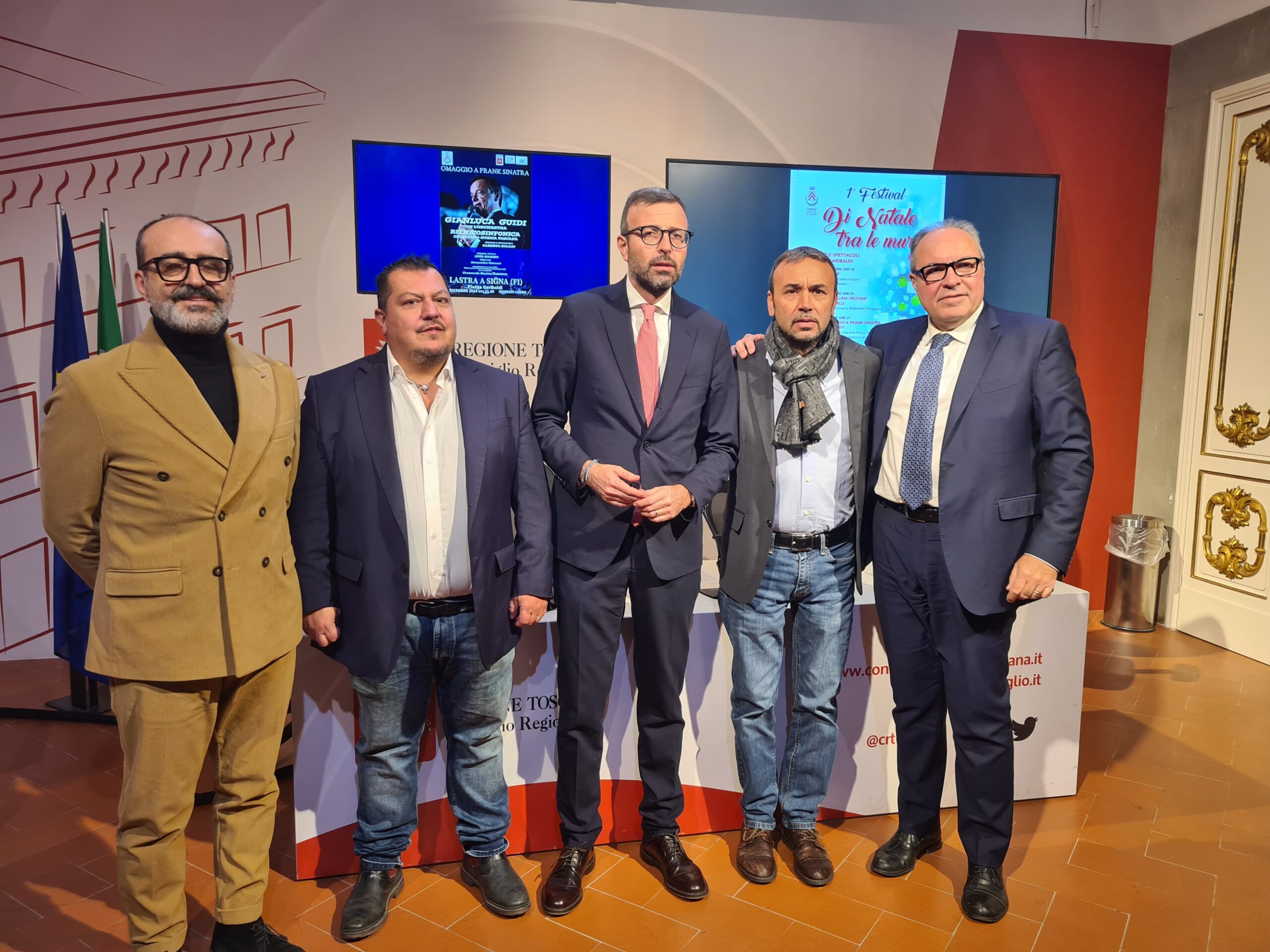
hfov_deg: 67.3
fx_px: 954
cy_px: 476
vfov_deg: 53.1
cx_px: 635
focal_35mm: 26
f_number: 1.8
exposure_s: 1/50
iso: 64
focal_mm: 5.4
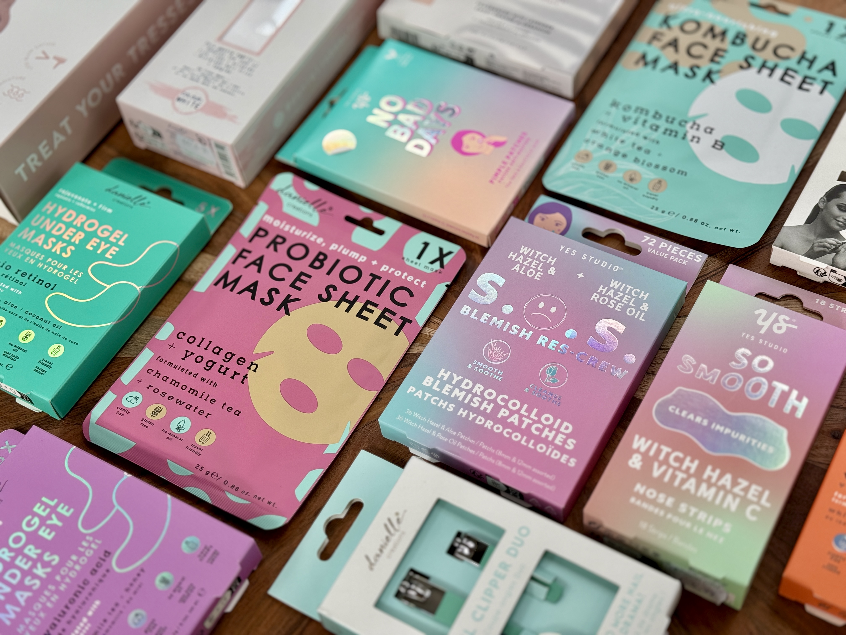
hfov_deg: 39.7
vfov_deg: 30.3
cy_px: 318
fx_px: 1173
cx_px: 423
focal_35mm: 48
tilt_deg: -54.1
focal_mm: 6.76
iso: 50
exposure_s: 1/100
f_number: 1.78
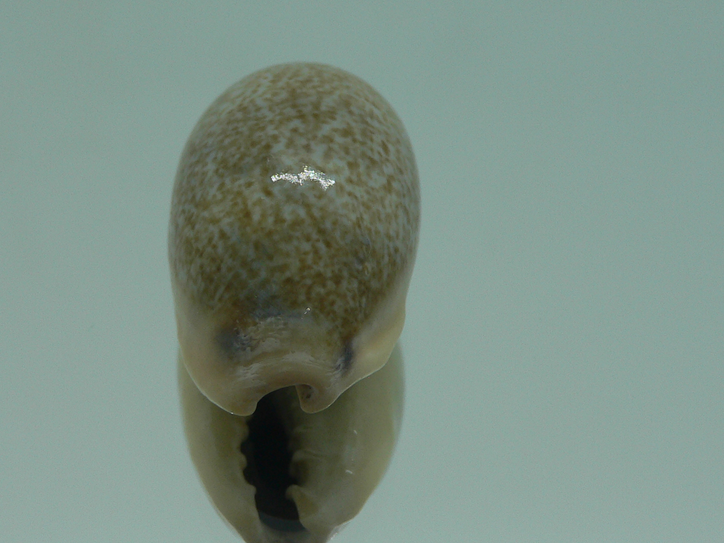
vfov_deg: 29.7
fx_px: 1025
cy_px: 303
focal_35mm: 49
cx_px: 312
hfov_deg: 38.8
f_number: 2.8
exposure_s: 1/60
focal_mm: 4.6
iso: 80
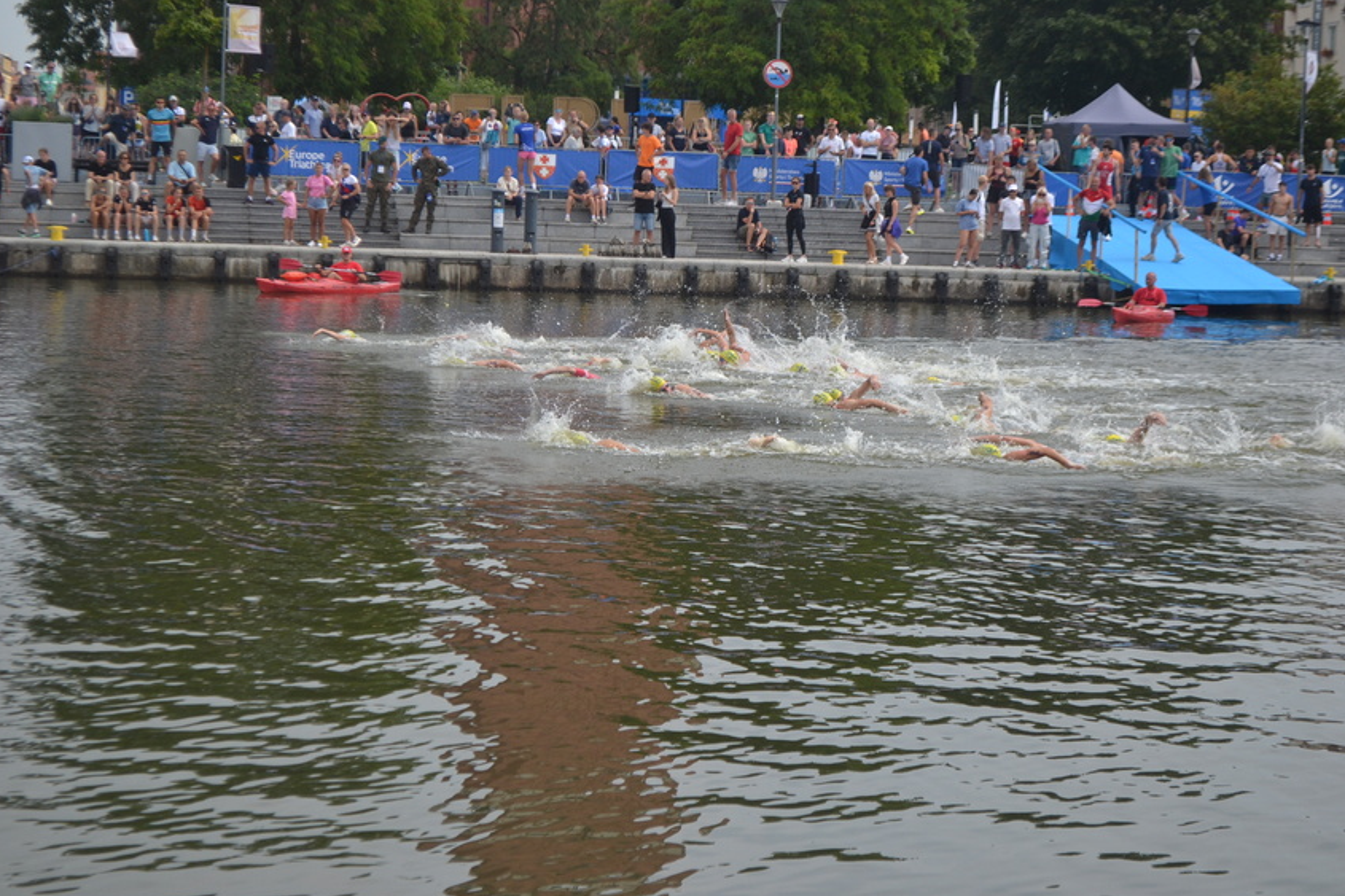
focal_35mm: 84
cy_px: 450
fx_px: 3119
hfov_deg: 24.3
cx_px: 666
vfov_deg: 16.3
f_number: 5.6
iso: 400
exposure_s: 1/1600
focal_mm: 55
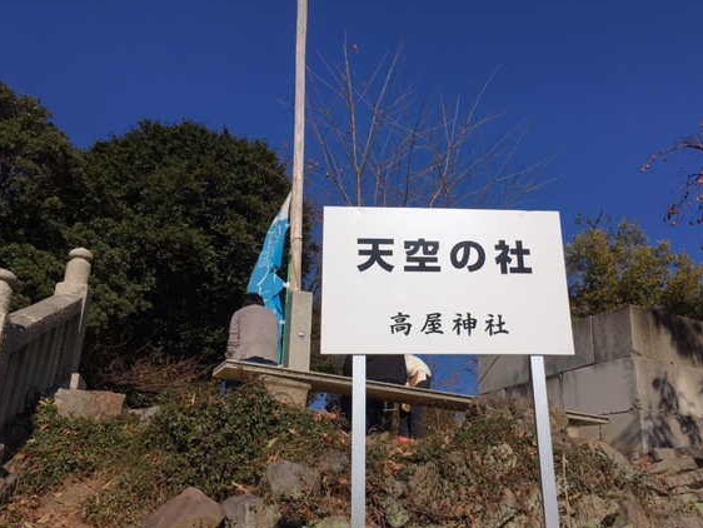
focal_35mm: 33
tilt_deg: +20.6
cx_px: 387
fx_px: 670
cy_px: 274
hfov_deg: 55.2
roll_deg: +0.2
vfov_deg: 43.0
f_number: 2.2
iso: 25
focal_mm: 4.15
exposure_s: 1/3663
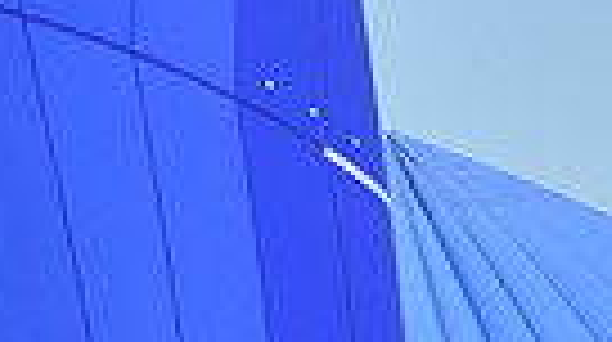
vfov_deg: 2.2
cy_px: 1112
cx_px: 479
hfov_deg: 4.0
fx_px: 8863
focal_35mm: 547
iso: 320
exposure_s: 1/640
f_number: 5
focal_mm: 122
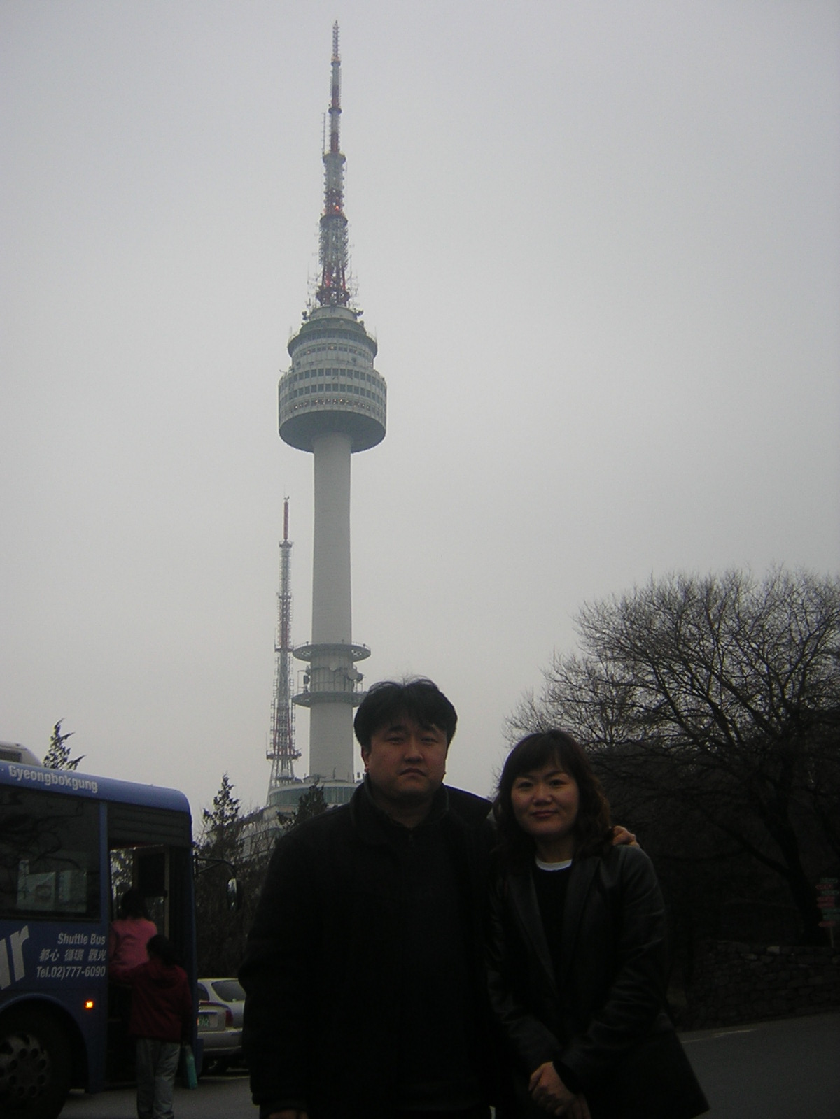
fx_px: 1165
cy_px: 560
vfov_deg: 51.4
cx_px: 420
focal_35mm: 36
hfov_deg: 39.7
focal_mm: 4.7
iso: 100
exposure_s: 1/64.9
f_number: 2.6
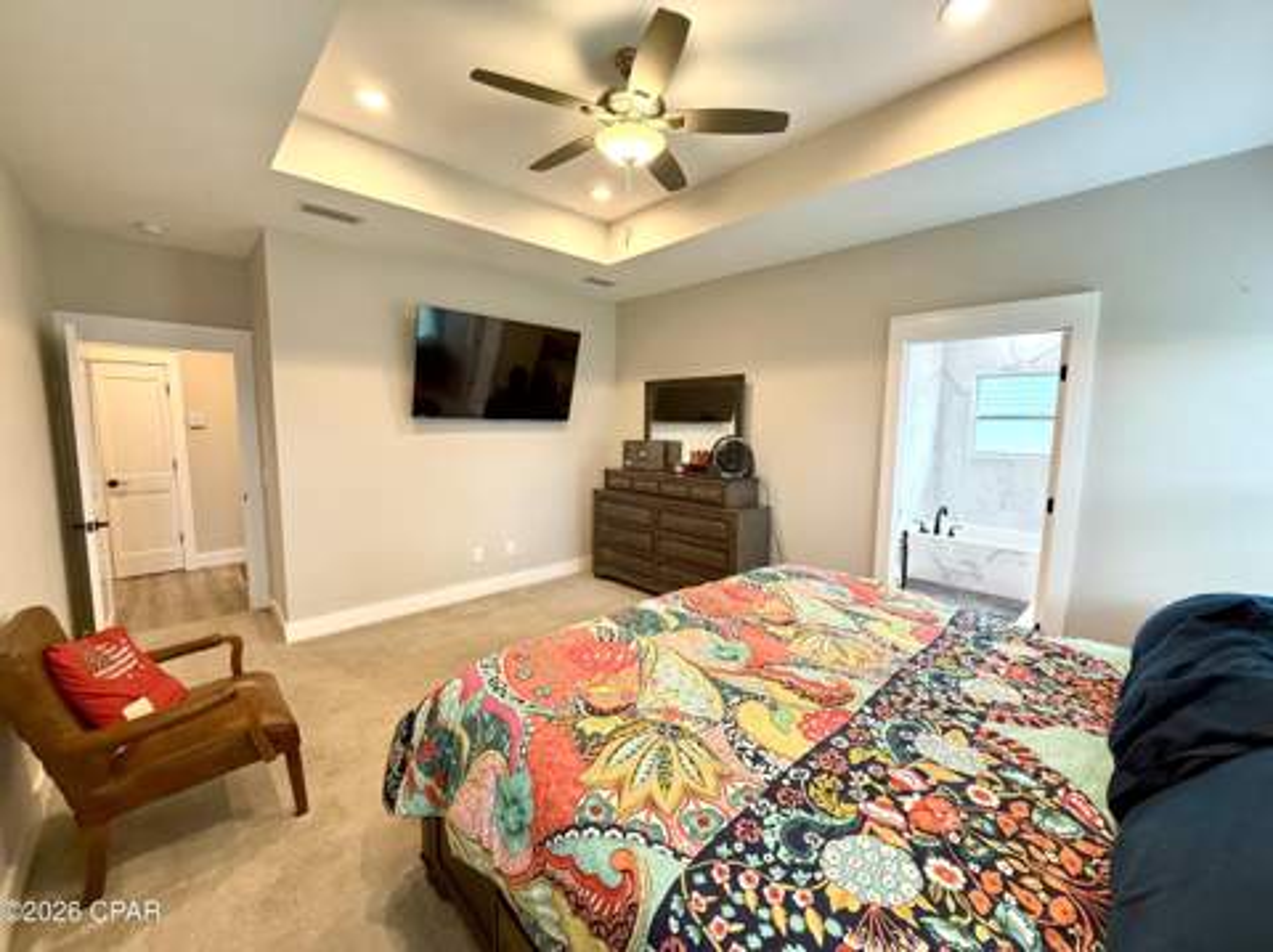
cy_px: 476
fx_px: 514
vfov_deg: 85.6
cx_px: 636
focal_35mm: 14
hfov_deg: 102.1
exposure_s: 1/60
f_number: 2.2
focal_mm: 2.22
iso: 200
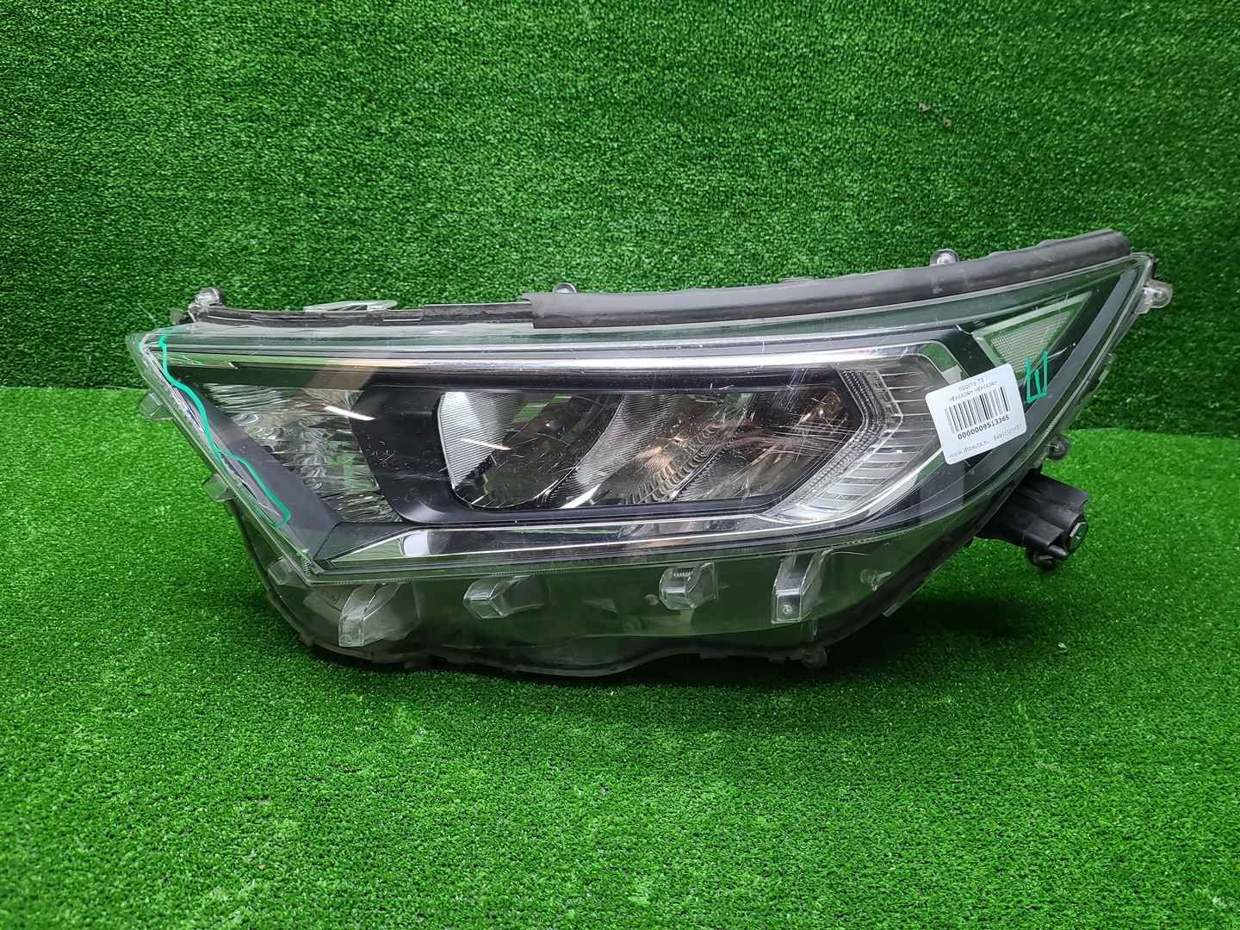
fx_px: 931
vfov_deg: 53.1
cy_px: 465
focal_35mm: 26
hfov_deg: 67.3
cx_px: 620
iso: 72
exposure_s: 1/50
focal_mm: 5.4
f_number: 1.8
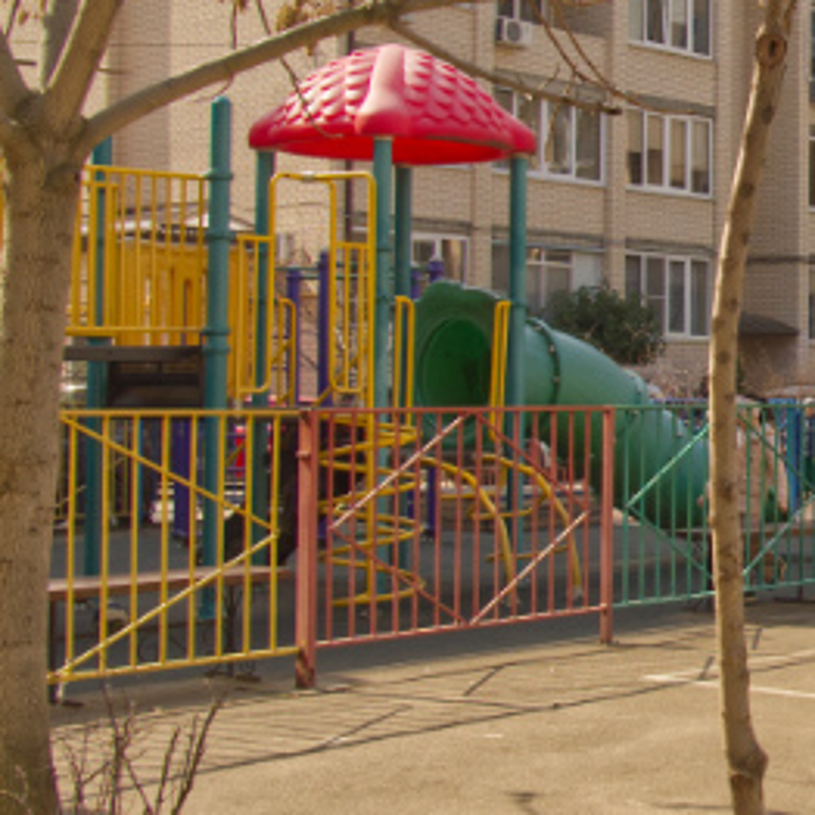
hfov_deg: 22.4
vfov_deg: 24.6
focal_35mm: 70
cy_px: 336
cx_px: 1017
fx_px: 1865
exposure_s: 1/640
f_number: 5.6
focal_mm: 12
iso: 160
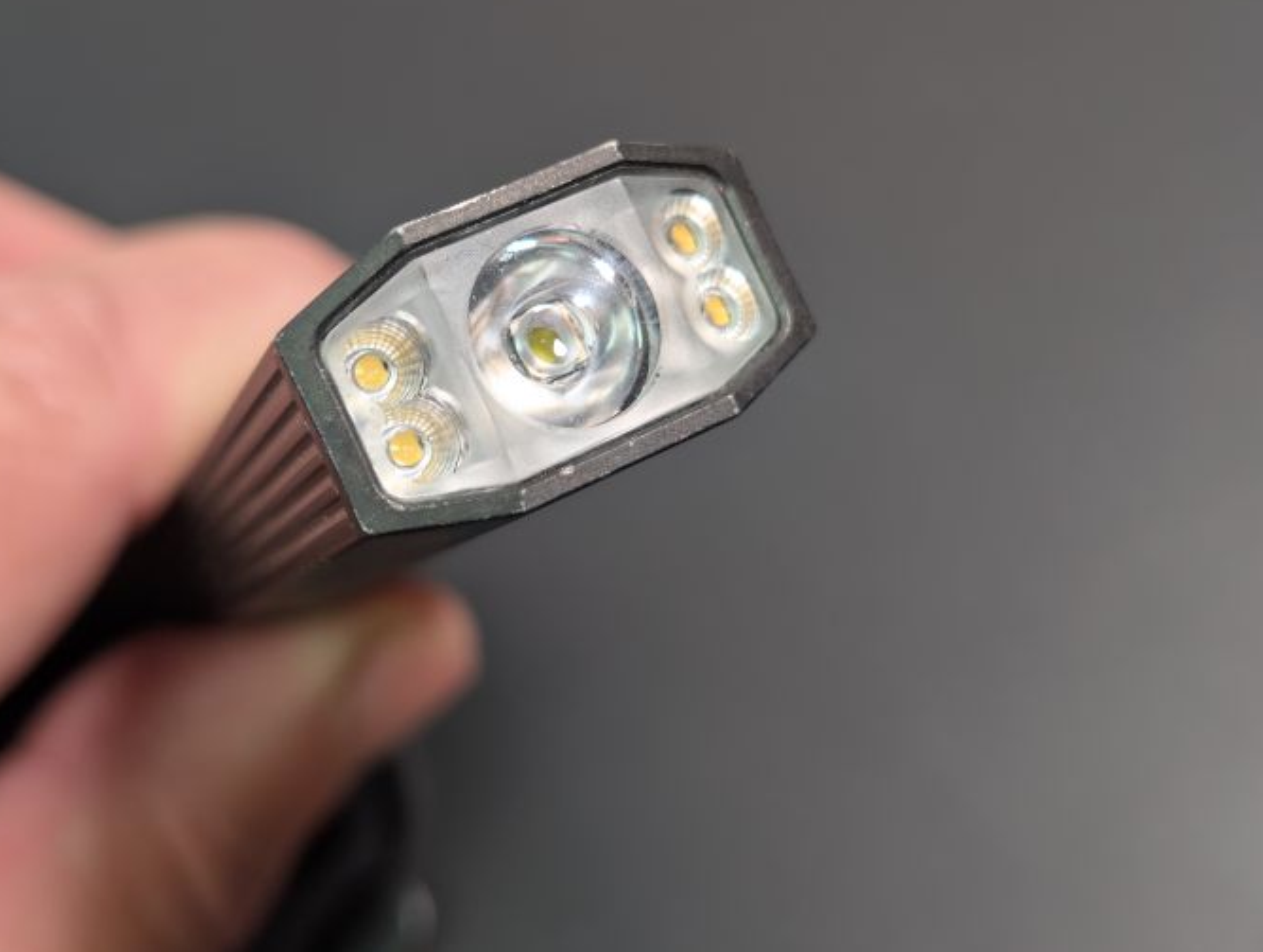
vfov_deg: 31.6
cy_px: 433
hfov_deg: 41.1
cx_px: 554
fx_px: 1681
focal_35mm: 46
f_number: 1.68
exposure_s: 1/61
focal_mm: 6.9
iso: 90
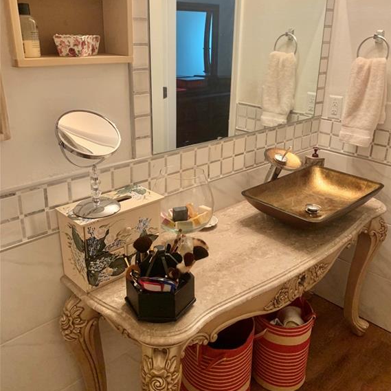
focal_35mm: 31
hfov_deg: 52.5
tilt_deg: -19.0
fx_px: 396
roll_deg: -0.9
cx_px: 197
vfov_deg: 52.4
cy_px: 174
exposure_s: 1/40
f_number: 1.8
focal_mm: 4.25
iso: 250
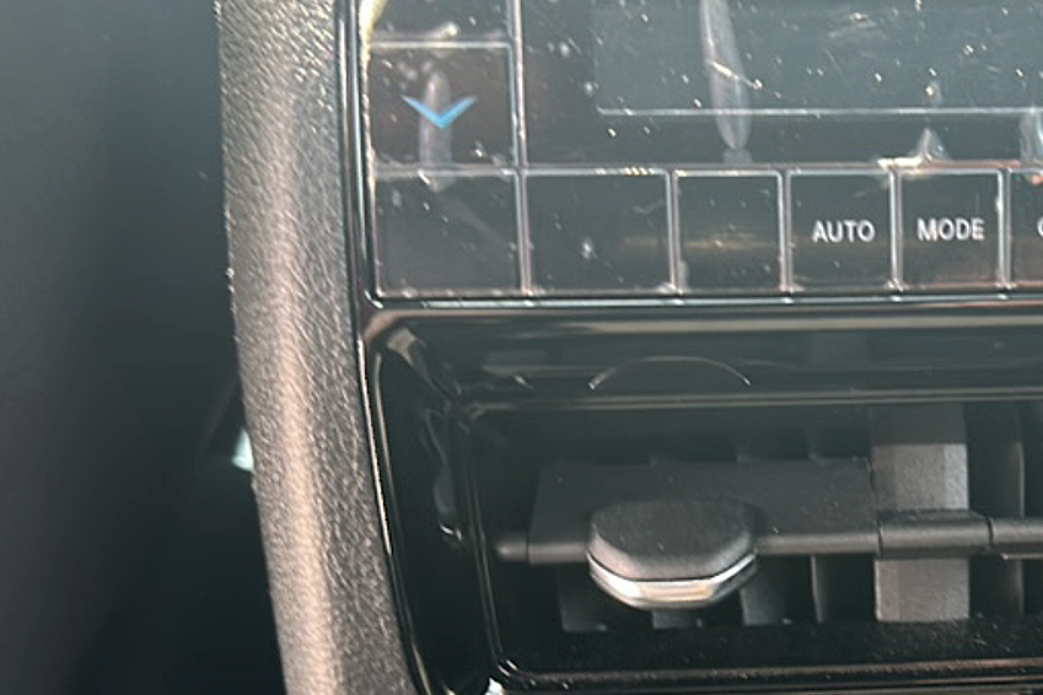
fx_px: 1420
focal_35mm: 49
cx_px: 882
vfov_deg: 27.0
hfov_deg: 38.3
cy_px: 553
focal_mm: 6.86
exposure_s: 1/40
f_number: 1.78
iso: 250
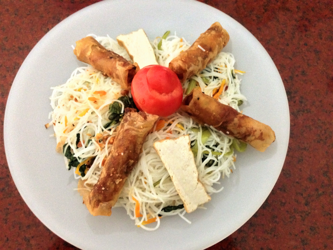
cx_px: 166
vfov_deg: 42.9
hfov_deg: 55.4
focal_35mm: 33
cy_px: 125
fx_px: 317
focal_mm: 4.12
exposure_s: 1/15
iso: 640
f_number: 2.4
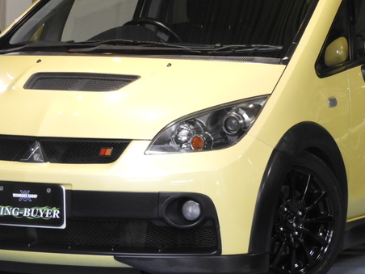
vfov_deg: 6.7
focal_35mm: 221
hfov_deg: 9.0
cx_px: 213
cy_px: 101
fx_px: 2330
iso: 400
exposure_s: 1/20
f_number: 5
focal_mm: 22.4
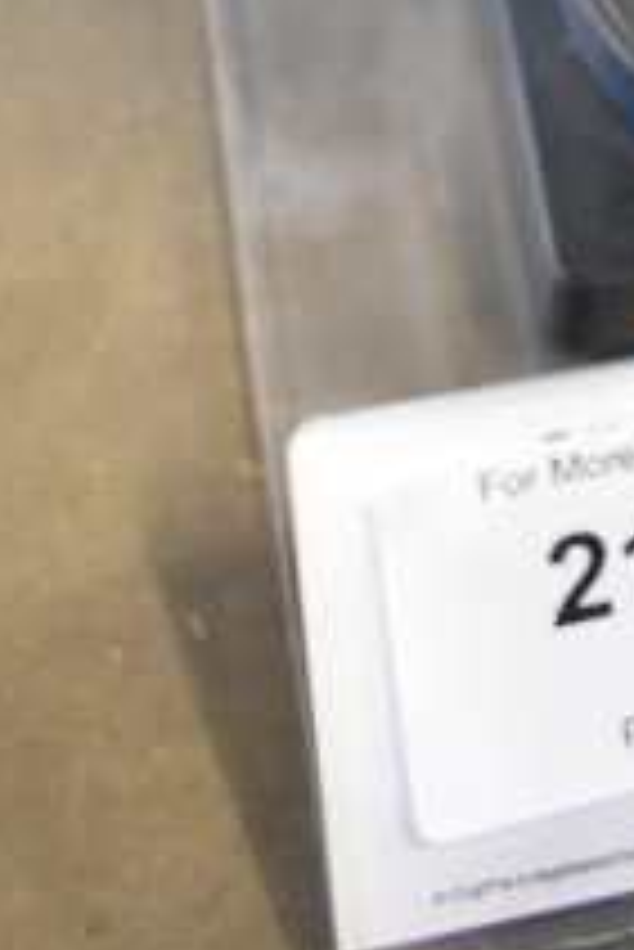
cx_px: 989
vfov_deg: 14.0
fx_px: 3085
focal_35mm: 117
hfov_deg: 11.2
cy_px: -1083
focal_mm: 18
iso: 2200
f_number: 3.5
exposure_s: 1/30
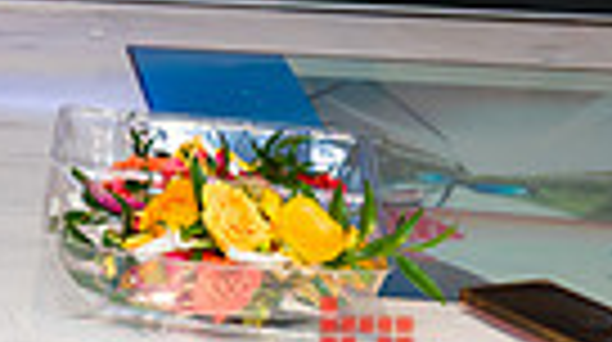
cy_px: -342
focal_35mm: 155
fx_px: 2511
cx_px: -663
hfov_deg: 12.1
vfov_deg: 7.5
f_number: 3.2
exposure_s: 1/160
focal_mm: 34.5
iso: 400
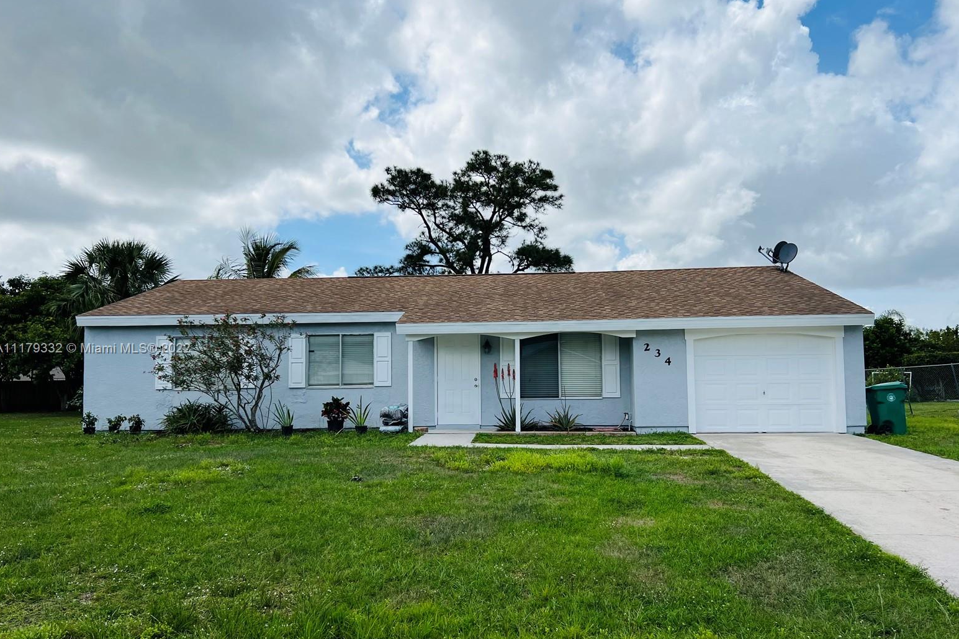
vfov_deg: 46.3
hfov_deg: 65.5
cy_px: 349
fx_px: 746
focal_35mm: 28
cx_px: 489
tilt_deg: +3.8
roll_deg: +0.9
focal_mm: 5.7
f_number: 1.5
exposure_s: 1/7463
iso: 50
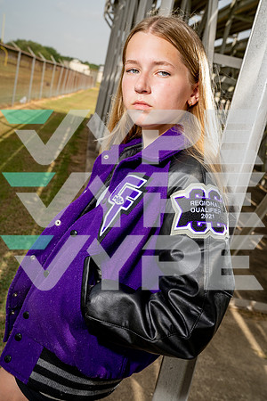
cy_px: 200
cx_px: 134
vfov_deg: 44.5
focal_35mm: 44
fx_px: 489
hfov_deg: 30.5
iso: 100
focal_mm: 44
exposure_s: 1/250
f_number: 8
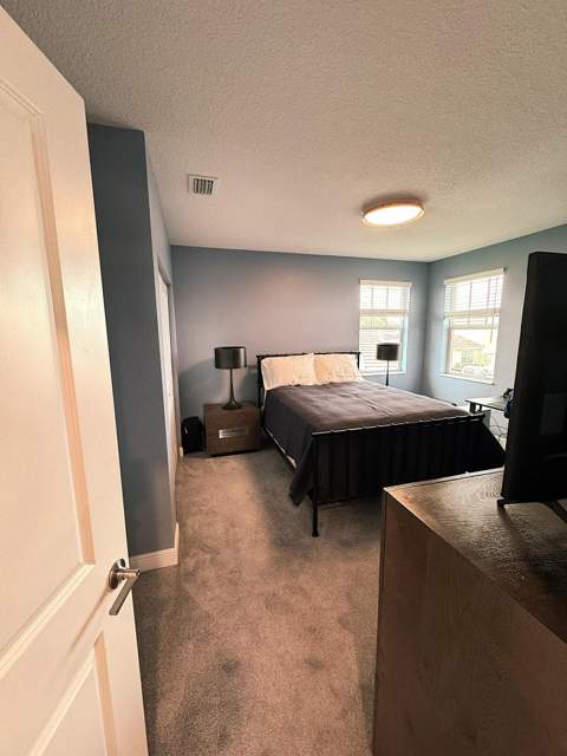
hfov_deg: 85.7
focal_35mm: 14
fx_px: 306
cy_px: 378
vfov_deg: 102.1
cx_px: 284
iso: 400
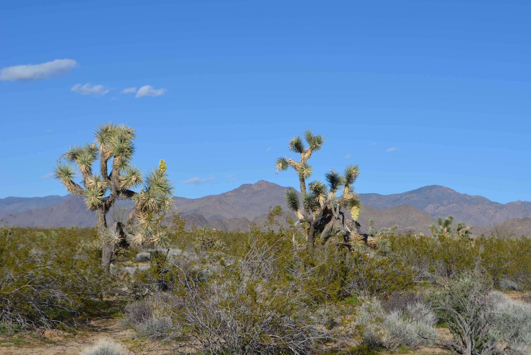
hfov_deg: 33.4
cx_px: 266
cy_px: 178
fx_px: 886
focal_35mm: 60
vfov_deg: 22.7
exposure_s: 1/320
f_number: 9
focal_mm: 40
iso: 100
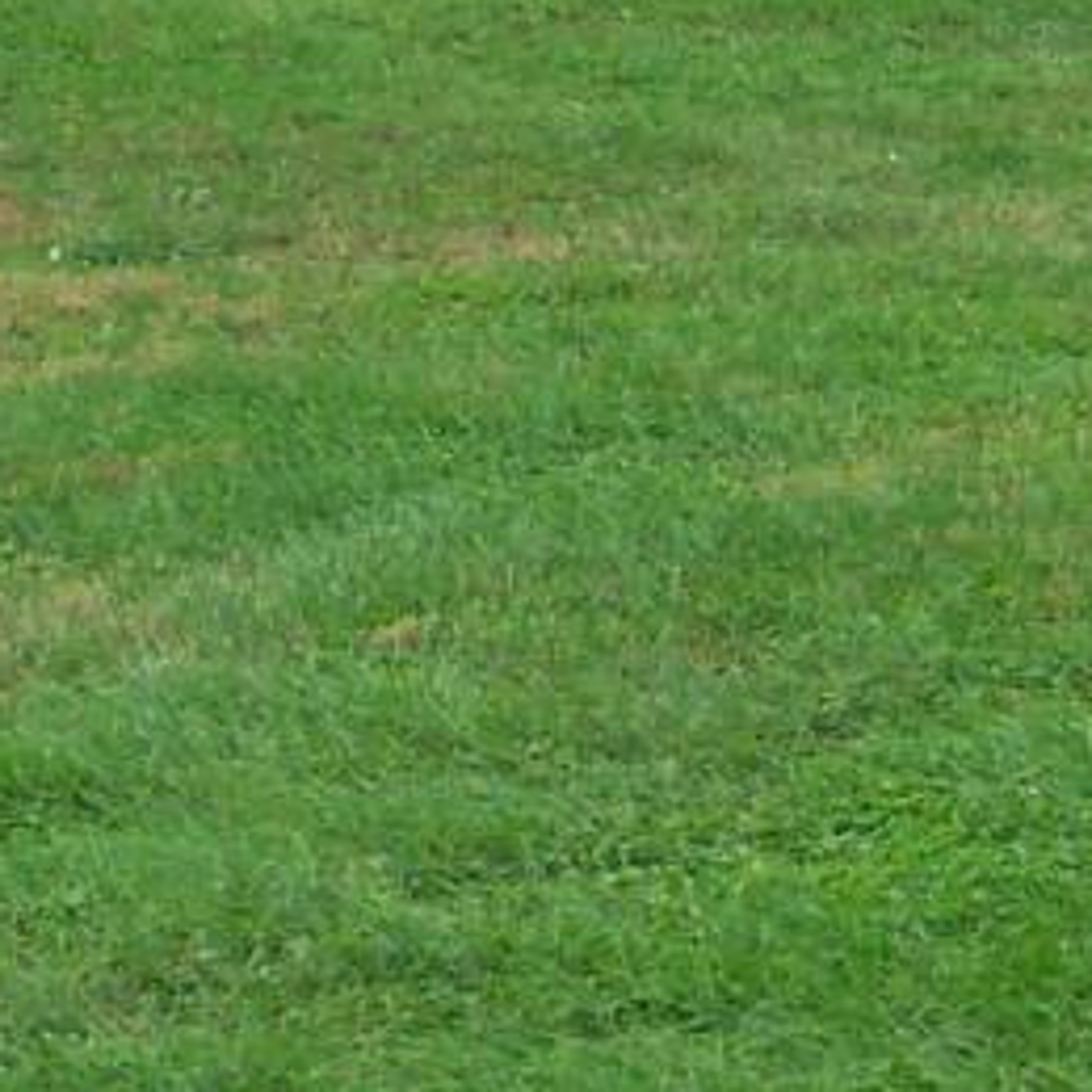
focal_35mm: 143
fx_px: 5104
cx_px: 1025
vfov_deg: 12.1
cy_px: 126
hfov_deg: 12.1
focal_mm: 8
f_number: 2.8
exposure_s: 1/500
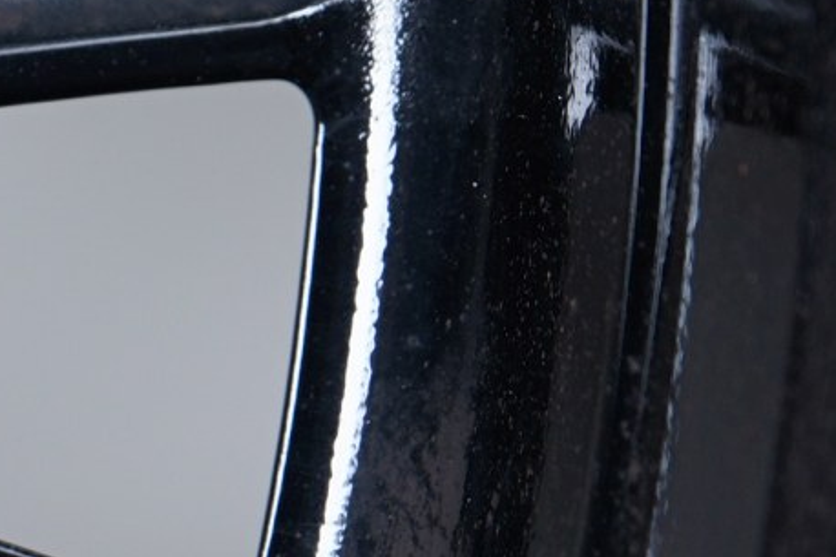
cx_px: -372
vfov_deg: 6.1
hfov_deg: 9.1
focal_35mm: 222
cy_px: -291
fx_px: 5153
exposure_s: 1/100
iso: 250
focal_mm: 53
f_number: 7.1
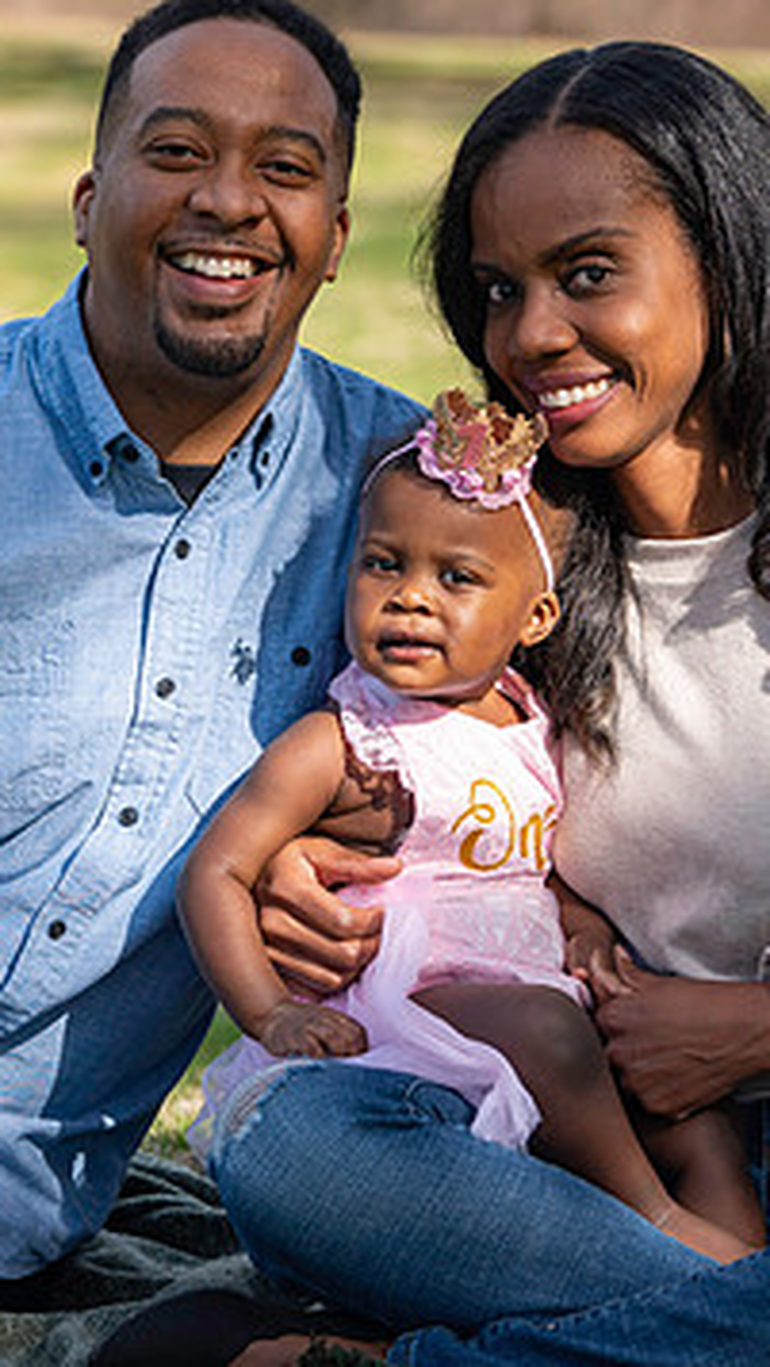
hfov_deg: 8.7
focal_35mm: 139
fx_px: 5042
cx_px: 479
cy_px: 603
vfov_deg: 15.4
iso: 250
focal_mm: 70
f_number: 4
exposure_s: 1/1250
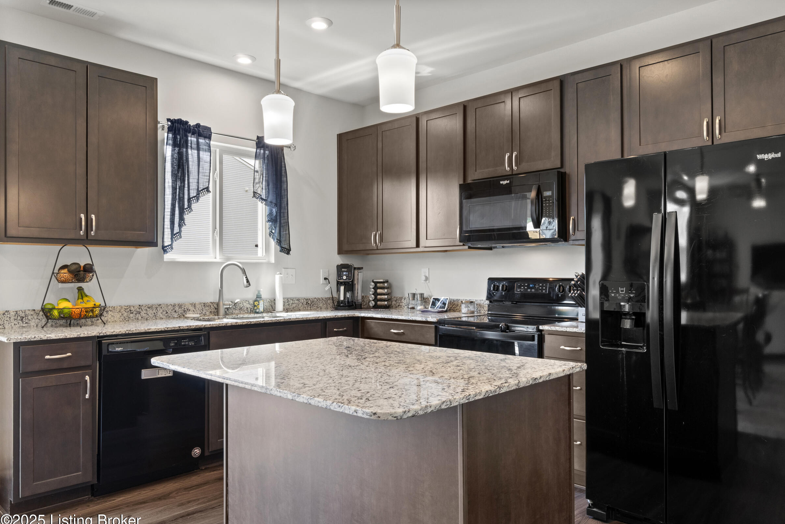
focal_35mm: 25
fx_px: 545
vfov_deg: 51.3
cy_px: 272
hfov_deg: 71.5
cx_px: 408
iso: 400
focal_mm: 16
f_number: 9
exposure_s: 1/3
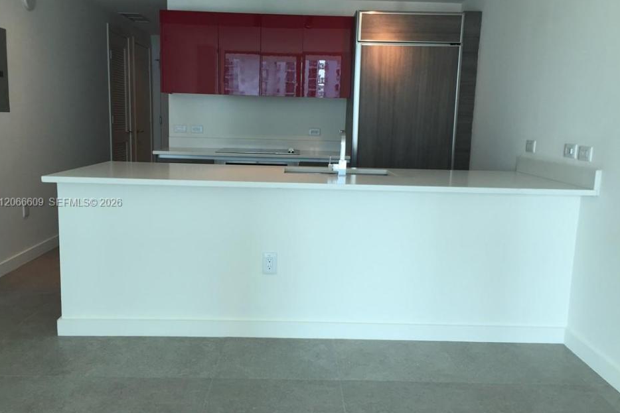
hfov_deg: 60.3
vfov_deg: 42.3
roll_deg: -2.1
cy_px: 203
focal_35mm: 31
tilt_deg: -9.4
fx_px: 534
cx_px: 309
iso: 50
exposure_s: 1/120
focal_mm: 4.15
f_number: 2.2
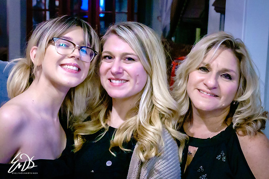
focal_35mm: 72
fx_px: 538
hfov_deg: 28.0
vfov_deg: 18.9
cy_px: 81
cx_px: 121
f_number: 3.5
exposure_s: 1/125
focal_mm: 23.95
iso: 5000
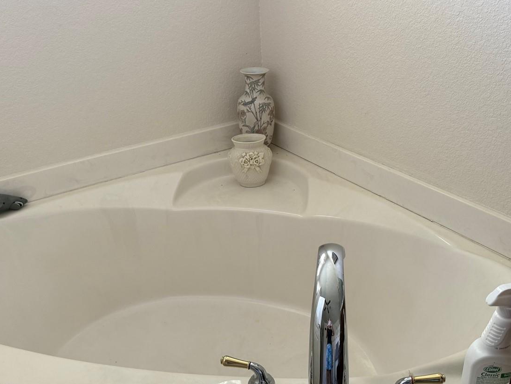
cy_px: 219
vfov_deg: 40.6
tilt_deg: -26.9
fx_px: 517
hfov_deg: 52.6
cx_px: 259
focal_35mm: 35
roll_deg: +3.0
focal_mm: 6.76
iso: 200
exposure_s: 1/80
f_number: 1.78
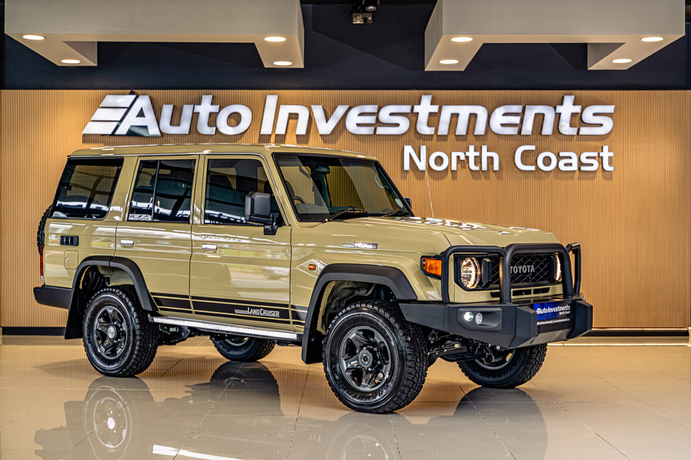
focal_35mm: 56
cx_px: 346
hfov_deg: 35.6
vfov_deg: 24.2
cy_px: 230
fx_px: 1075
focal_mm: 56
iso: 640
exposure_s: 1/125
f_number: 4.5
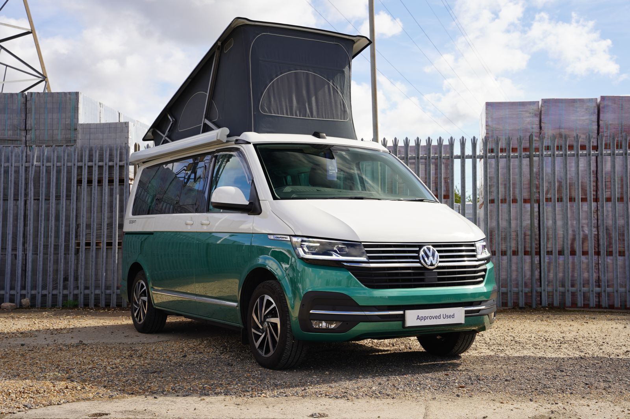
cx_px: 315
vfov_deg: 28.7
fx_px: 820
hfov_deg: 42.0
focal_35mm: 47
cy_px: 210
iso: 100
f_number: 7.1
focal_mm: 46.9
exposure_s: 1/100
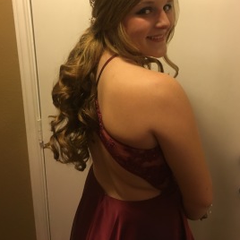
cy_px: 77
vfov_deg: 46.4
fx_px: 275
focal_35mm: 35
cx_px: 120
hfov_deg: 47.2
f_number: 2.2
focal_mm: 4.15
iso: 200
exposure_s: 1/24
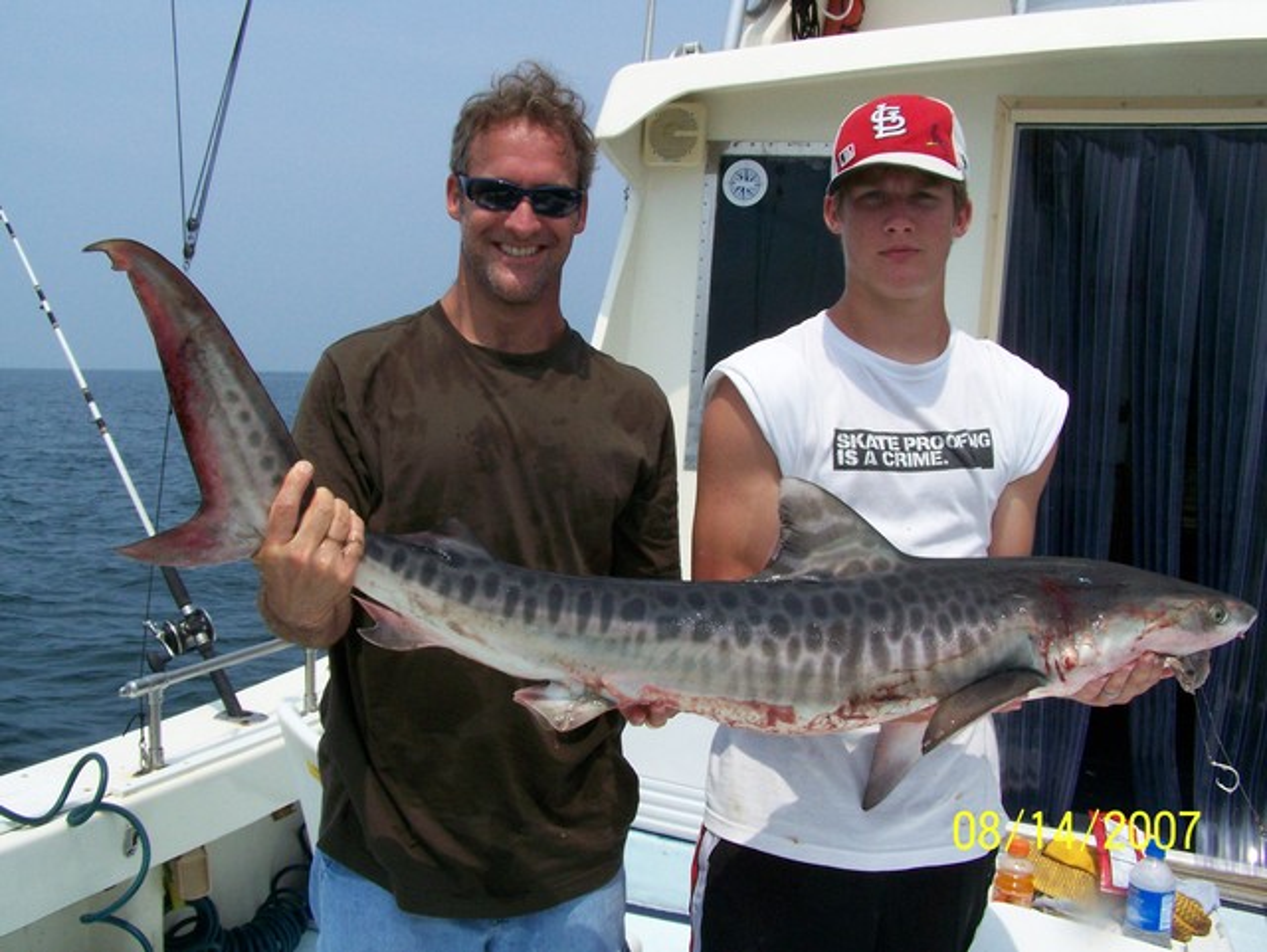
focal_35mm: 38
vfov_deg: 37.8
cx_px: 634
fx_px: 1392
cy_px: 476
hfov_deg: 48.9
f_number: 5.6
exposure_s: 1/1250
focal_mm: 6.3
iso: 160
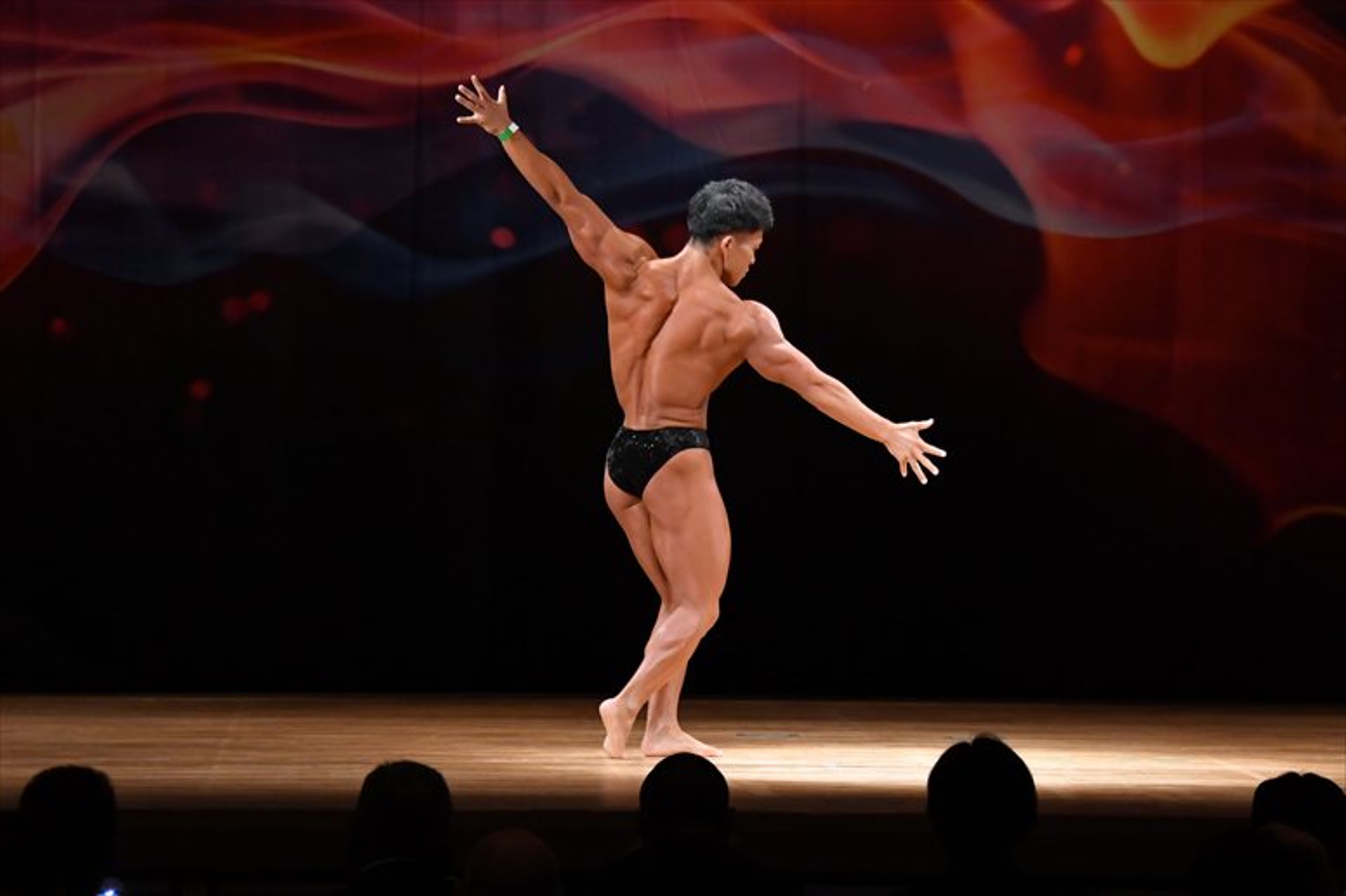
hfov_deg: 10.2
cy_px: 448
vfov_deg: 6.8
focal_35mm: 202
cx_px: 673
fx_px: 7549
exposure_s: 1/400
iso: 4000
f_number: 5.6
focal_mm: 135
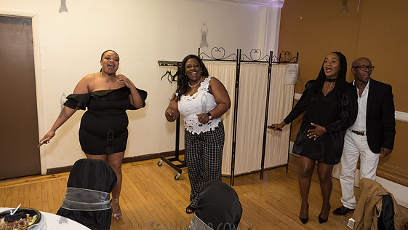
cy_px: 105
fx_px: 281
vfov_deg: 44.4
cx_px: 204
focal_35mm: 26
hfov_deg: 71.9
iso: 2000
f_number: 3.5
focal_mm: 24
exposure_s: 1/320
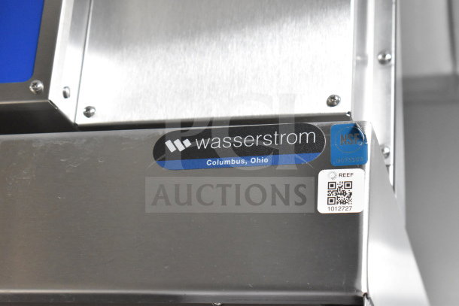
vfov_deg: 16.6
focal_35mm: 82
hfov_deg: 24.6
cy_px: 153
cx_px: 230
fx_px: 1052
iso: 5600
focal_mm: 55
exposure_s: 1/100
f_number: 5.6
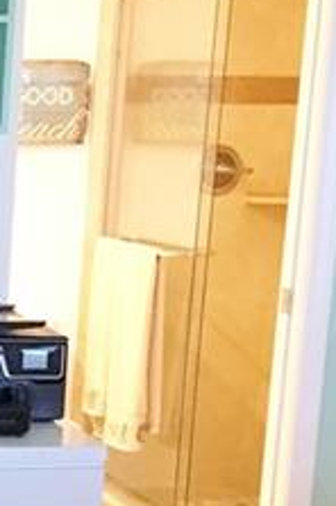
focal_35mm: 104
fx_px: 1460
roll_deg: -0.1
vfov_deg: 19.3
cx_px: -291
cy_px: 458
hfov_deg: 12.0
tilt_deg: -10.9
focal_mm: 4.15
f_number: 2.2
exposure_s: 1/30
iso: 200
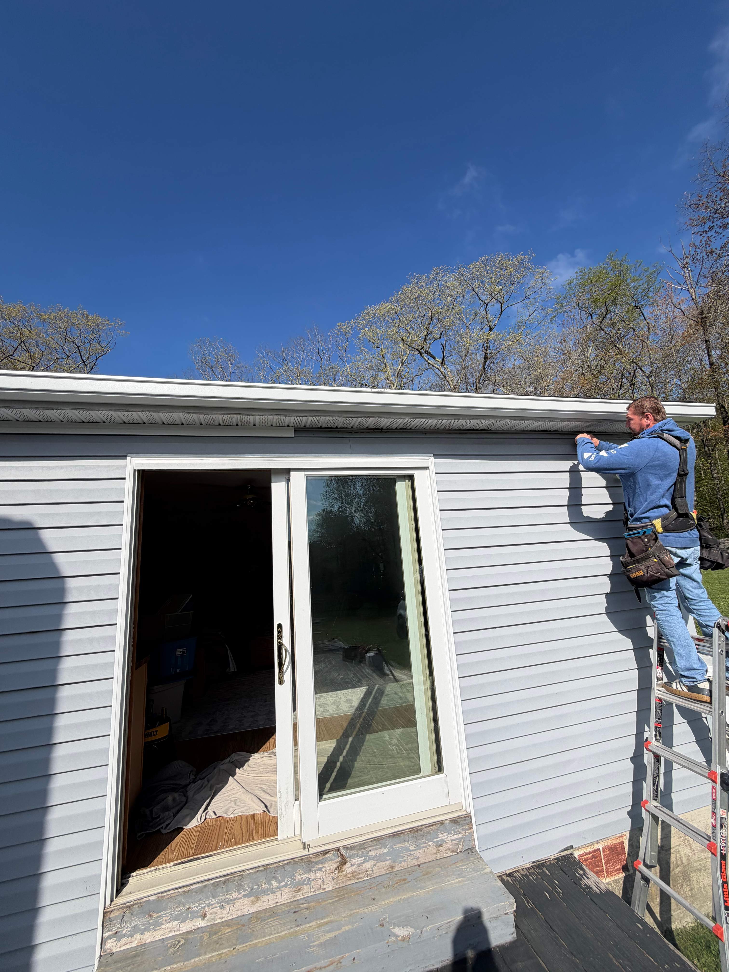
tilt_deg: +14.8
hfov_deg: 85.7
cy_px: 486
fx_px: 393
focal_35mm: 14
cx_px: 364
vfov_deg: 102.1
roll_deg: +4.2
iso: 20
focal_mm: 2.22
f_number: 2.2
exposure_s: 1/1285
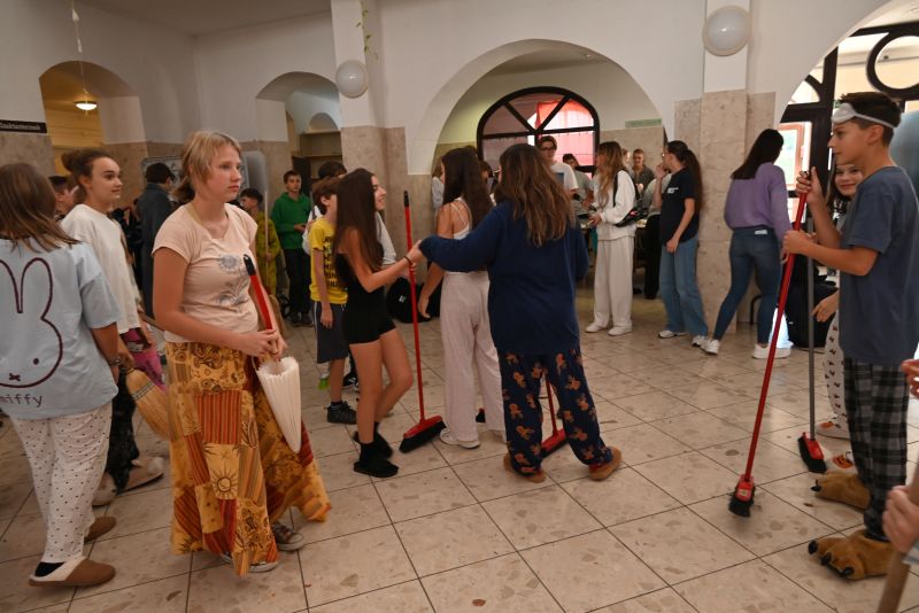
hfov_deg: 73.7
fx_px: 613
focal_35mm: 24
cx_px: 460
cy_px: 306
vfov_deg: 53.2
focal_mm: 24
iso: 1600
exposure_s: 1/125
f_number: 5.6
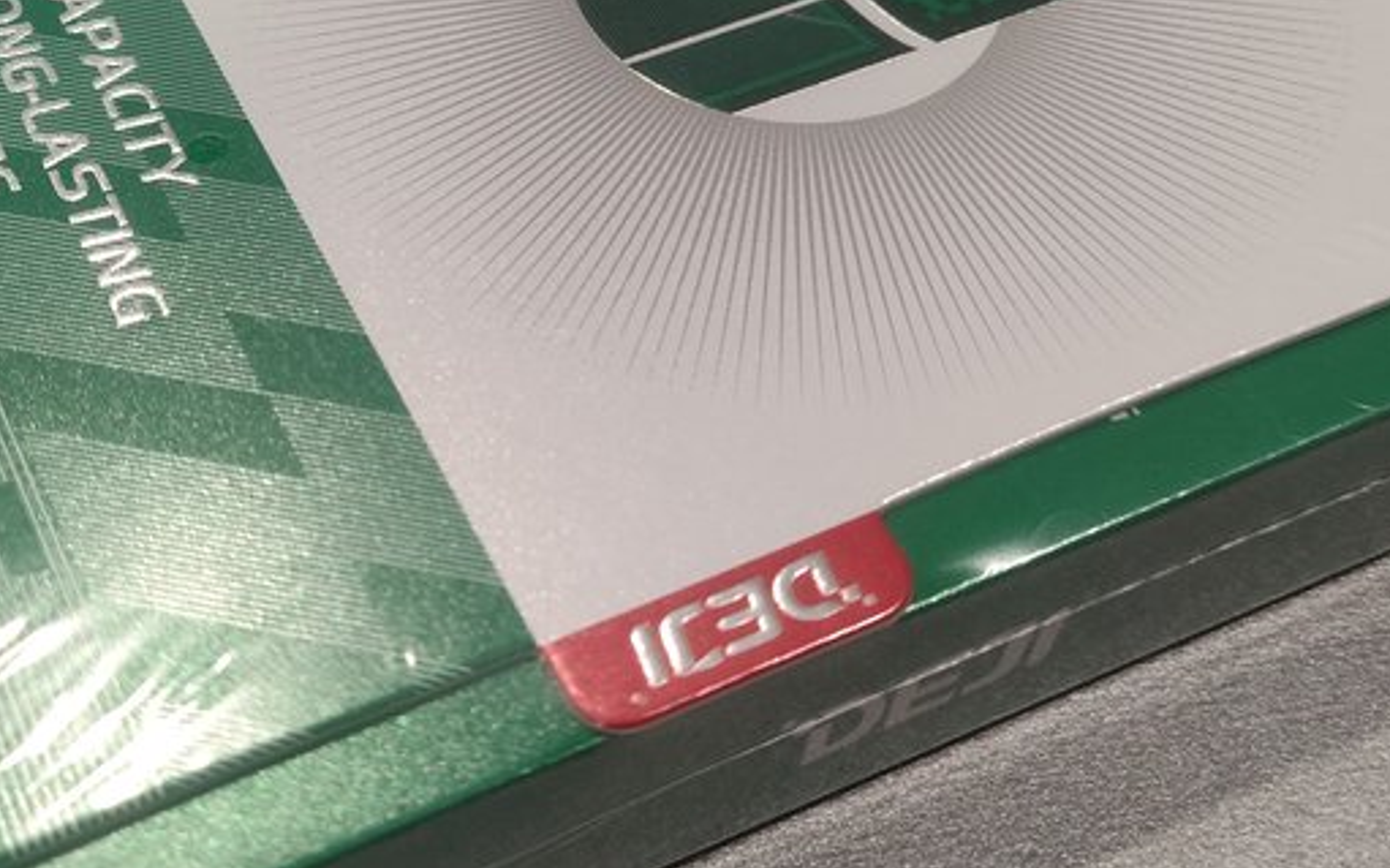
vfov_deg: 21.6
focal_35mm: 60
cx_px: 520
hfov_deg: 33.8
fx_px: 2272
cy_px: 335
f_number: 1.79
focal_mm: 4.71
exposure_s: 1/50
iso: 320
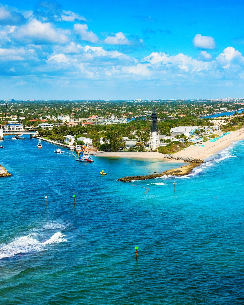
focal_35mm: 71
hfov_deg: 21.6
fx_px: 641
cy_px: 153
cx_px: 122
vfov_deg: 26.8
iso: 1000
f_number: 10
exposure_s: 1/2000
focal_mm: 50
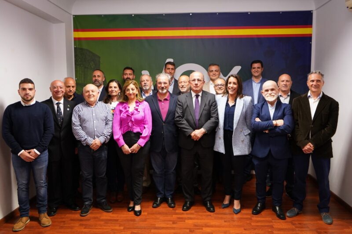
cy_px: 117
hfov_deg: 63.7
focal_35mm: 29
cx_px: 176
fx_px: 283
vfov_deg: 44.9
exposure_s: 1/160
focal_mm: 29
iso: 2500
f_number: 3.5
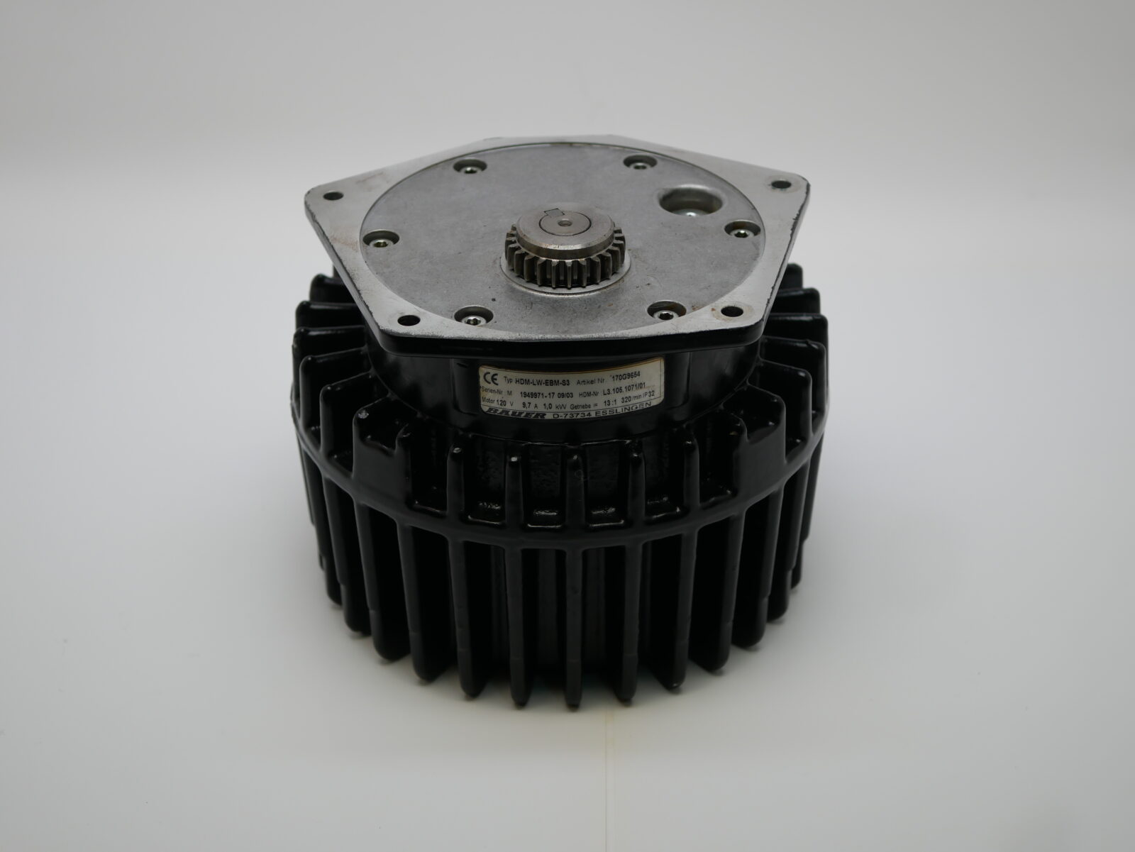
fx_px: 1968
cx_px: 568
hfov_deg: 32.2
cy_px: 426
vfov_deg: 24.4
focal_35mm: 60
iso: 200
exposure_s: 1/160
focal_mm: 30
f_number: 3.2
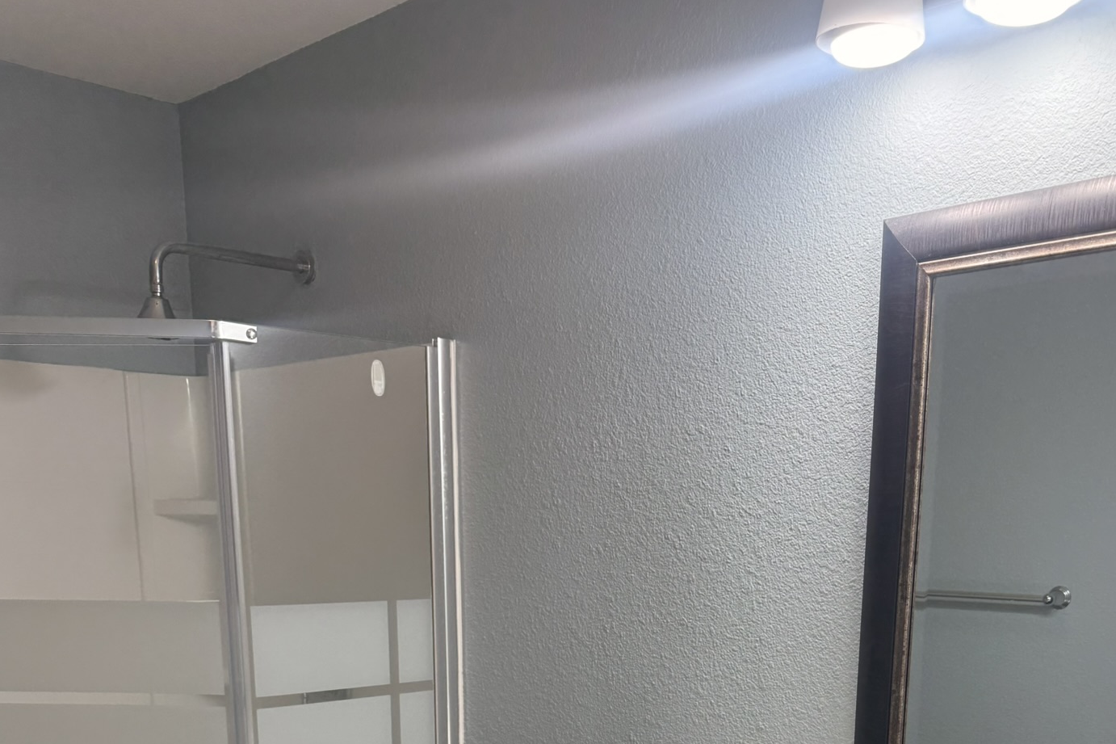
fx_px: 1147
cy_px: 787
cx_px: 587
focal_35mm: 37
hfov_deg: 51.9
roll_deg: -0.3
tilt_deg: -13.0
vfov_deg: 32.3
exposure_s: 1/120
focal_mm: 6.76
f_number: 1.78
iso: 100
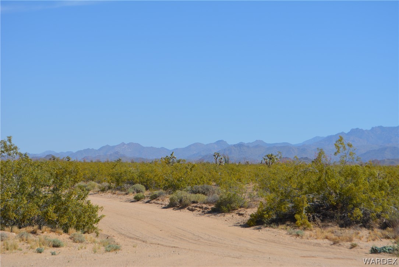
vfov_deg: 16.6
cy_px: 134
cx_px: 200
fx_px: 915
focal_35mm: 82
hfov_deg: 24.6
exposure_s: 1/500
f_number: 8
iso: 140
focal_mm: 55
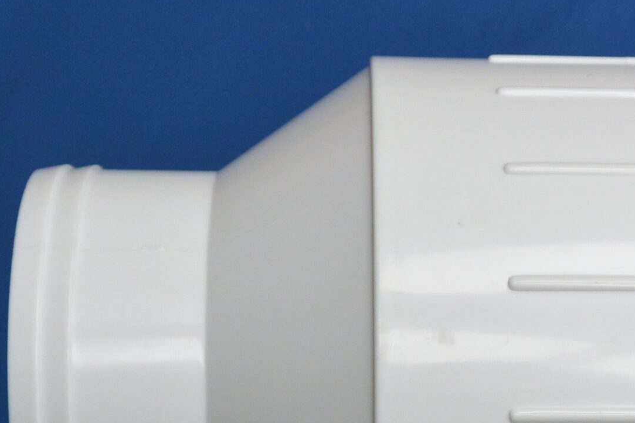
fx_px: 1834
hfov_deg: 19.2
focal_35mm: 104
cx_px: 596
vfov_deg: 12.9
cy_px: 485
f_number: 4.2
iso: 560
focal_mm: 16.3
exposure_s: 1/60
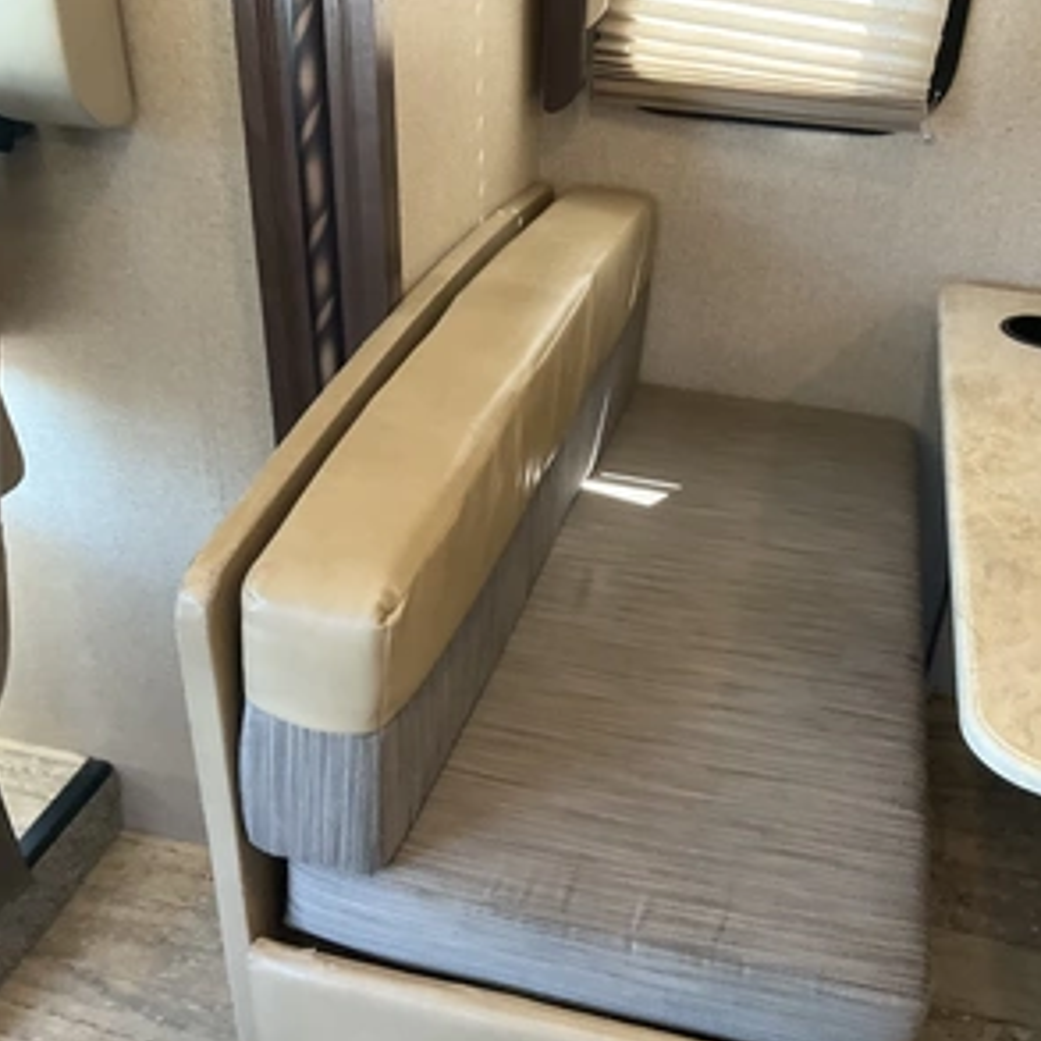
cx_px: 593
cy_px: 522
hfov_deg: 47.1
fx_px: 1191
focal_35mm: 35
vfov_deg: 47.2
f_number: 1.8
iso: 100
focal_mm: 3
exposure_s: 1/60
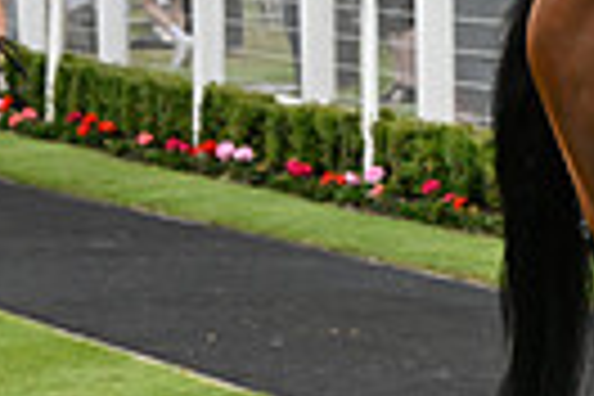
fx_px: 5065
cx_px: 1233
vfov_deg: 4.5
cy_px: 47
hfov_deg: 6.5
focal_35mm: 307
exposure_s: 1/1250
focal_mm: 70
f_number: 5.6
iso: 640
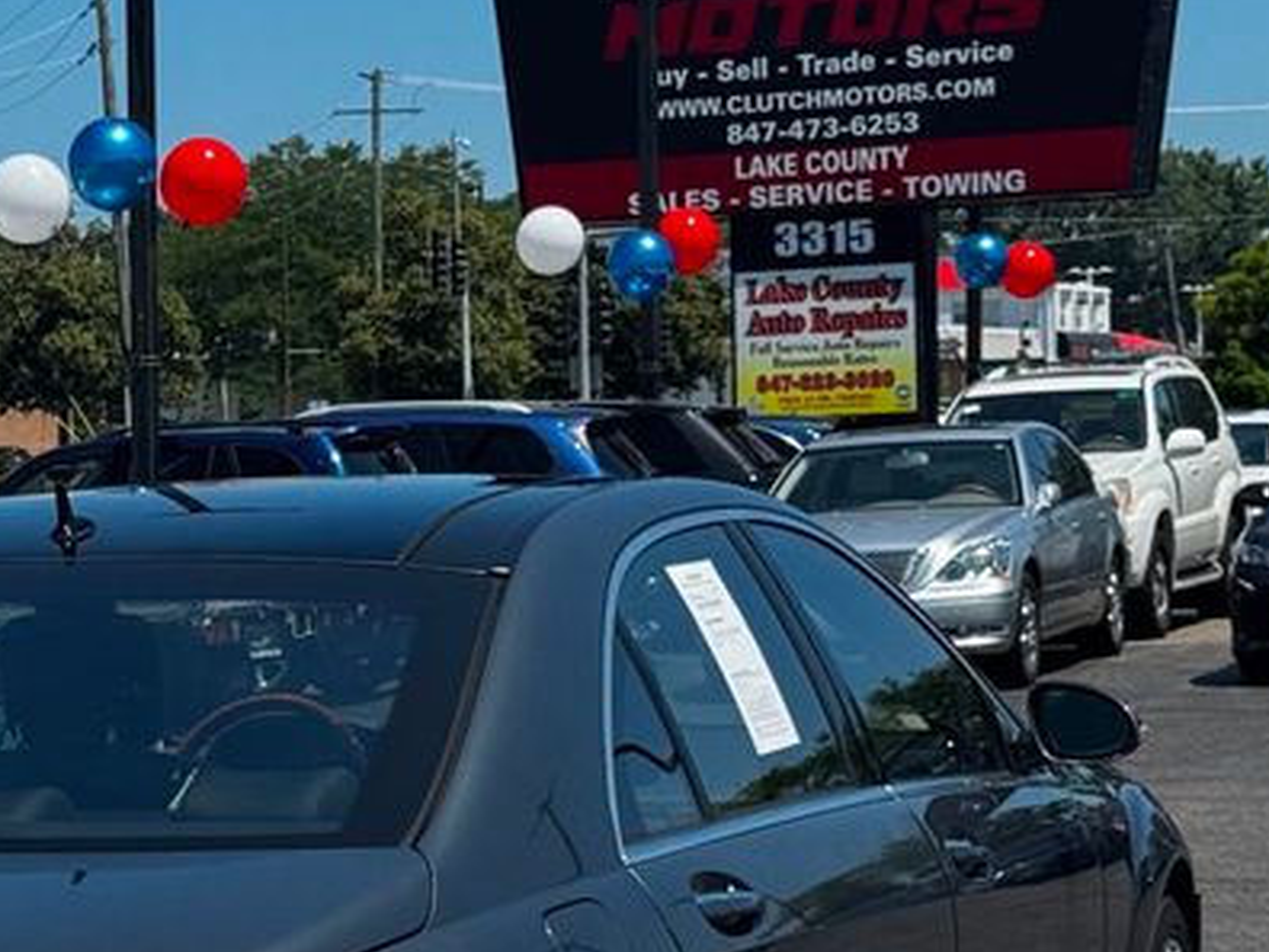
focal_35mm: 124
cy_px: 856
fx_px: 4546
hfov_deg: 15.7
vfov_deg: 11.9
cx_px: 189
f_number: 1.78
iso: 64
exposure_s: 1/4049
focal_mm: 6.76
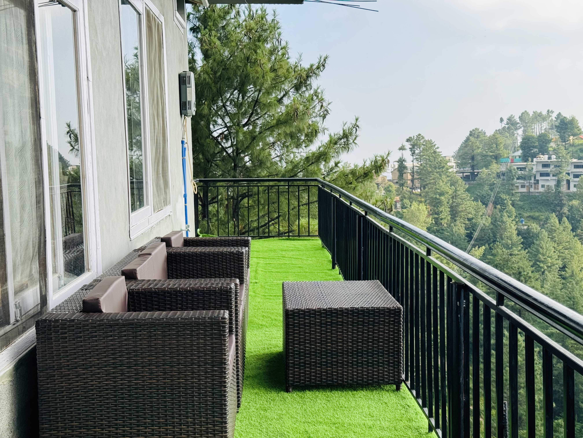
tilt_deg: -5.2
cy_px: 219
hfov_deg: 39.7
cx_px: 292
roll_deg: +1.4
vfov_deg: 30.3
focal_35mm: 48
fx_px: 808
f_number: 1.78
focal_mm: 6.76
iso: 64
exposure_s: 1/1724
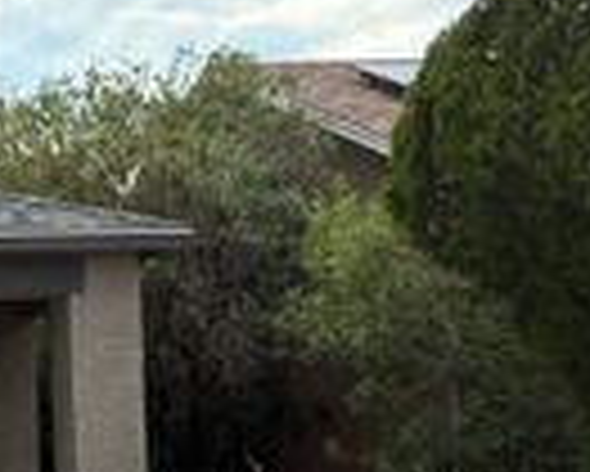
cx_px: -500
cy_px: 339
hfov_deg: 16.3
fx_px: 1695
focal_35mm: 97
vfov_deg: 15.8
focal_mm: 5.96
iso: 64
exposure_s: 1/1175
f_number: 1.6
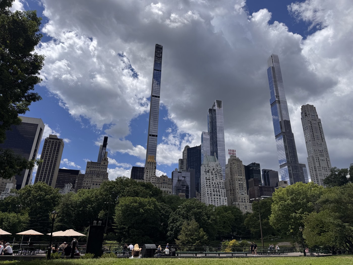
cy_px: 132
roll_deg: -1.2
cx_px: 176
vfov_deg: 56.8
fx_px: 245
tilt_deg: +24.3
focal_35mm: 24
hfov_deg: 71.6
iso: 80
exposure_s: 1/10417
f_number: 1.78
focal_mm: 6.76
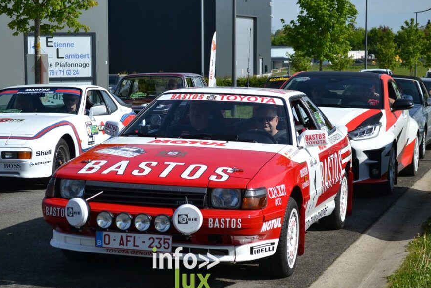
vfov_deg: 15.2
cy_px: 161
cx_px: 189
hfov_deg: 22.6
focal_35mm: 90
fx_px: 1078
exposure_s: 1/2000
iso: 400
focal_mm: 52
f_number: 7.1
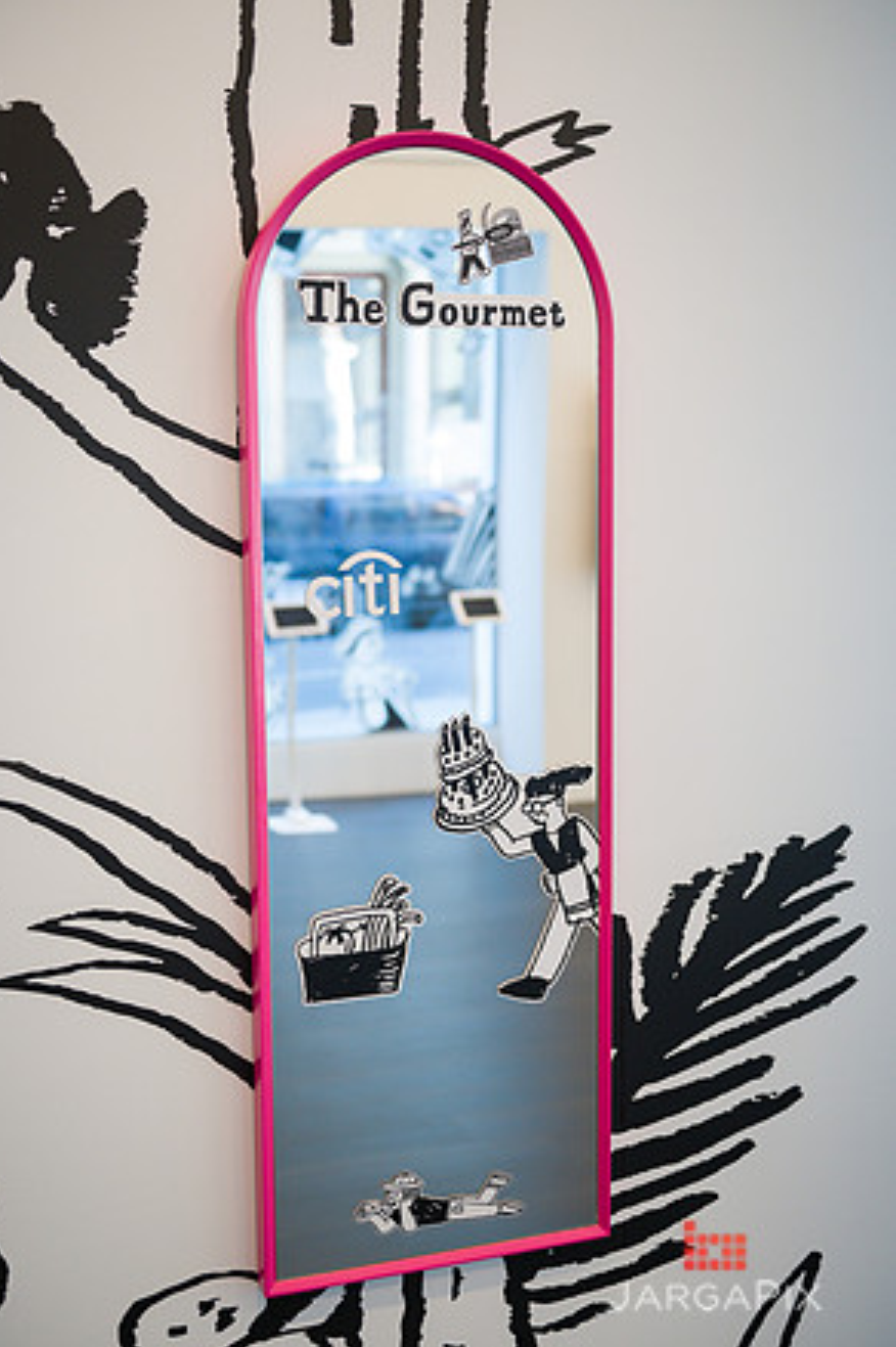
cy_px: 687
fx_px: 1533
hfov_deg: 32.6
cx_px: 440
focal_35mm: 41
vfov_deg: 47.4
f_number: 3.5
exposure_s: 1/320
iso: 1600
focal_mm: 40
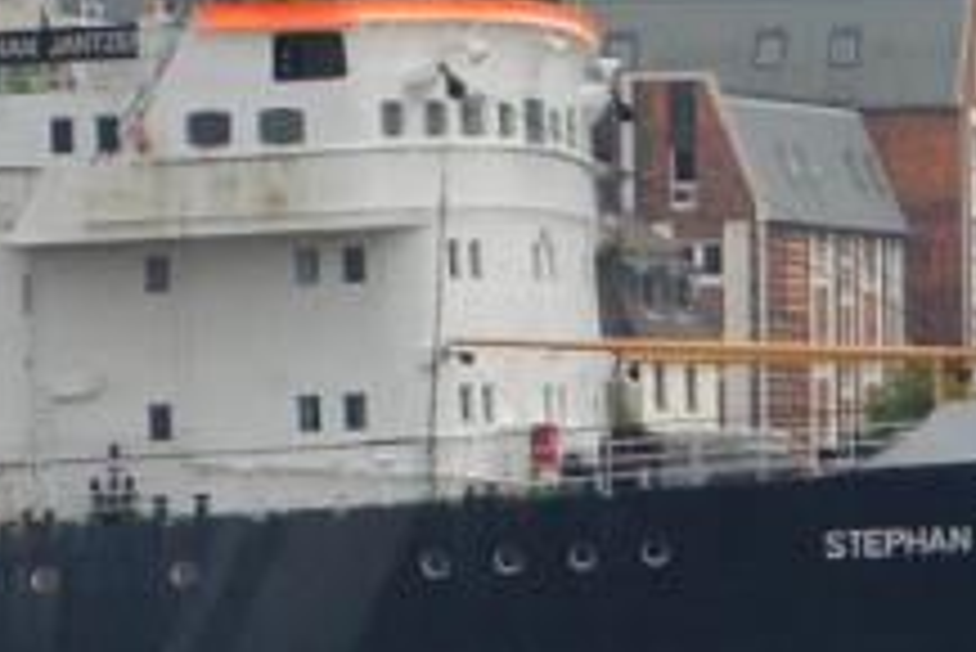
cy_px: 645
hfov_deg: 6.7
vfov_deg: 4.5
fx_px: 8243
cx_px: 1511
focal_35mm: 304
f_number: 6.3
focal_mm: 55
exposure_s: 1/1600
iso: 400
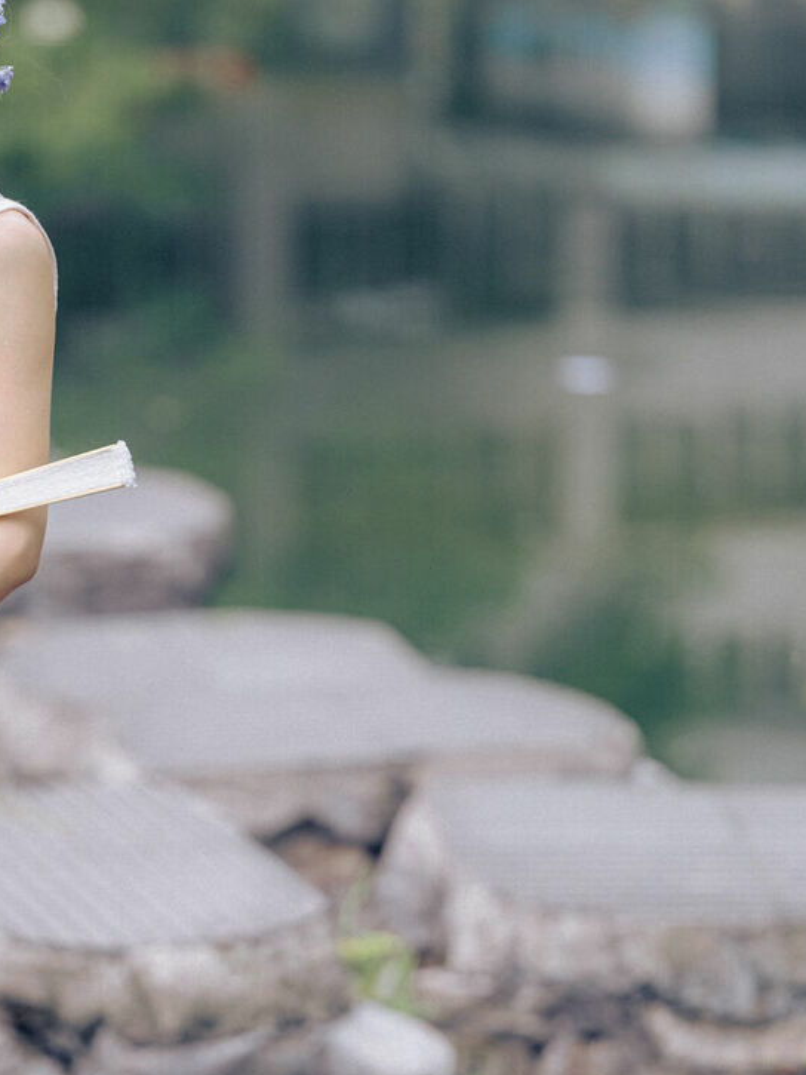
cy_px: 777
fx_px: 5214
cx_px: 129
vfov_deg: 11.7
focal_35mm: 168
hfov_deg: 8.8
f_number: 2
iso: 320
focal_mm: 110
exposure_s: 1/100
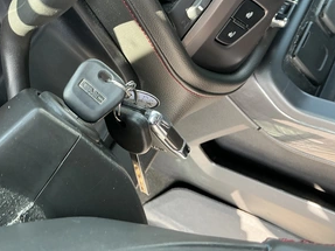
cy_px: 90
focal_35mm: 39
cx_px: 109
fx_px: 377
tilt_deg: -50.0
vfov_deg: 36.5
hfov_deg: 47.0
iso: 64
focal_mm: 3
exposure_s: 1/73
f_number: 1.8
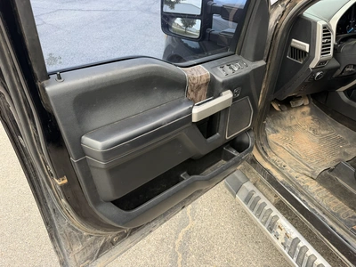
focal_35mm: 24
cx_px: 178
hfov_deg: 71.6
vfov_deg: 56.8
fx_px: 247
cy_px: 134
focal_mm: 6.76
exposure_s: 1/246
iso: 80
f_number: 1.78
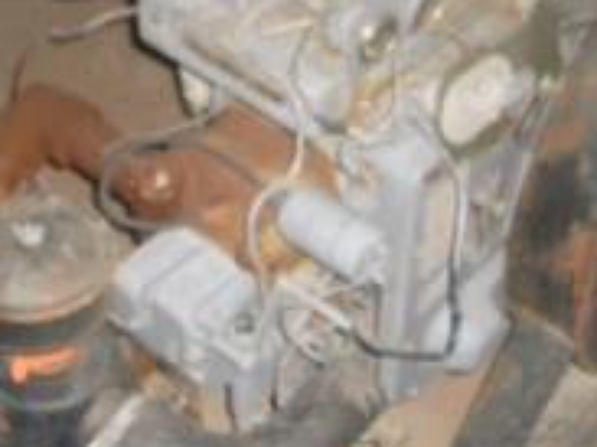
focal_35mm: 83
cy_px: 69
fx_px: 1431
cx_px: 391
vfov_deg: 17.6
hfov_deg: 23.5
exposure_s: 1/45
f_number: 3
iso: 100
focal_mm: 6.3
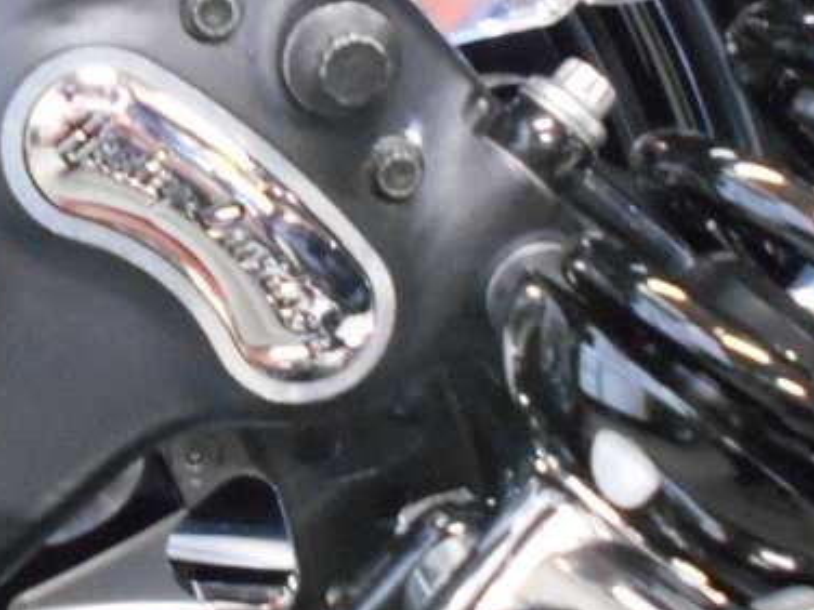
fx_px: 1952
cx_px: 232
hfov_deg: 23.4
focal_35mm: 83
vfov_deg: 17.8
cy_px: 244
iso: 800
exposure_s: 1/10
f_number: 3.2
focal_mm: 4.6
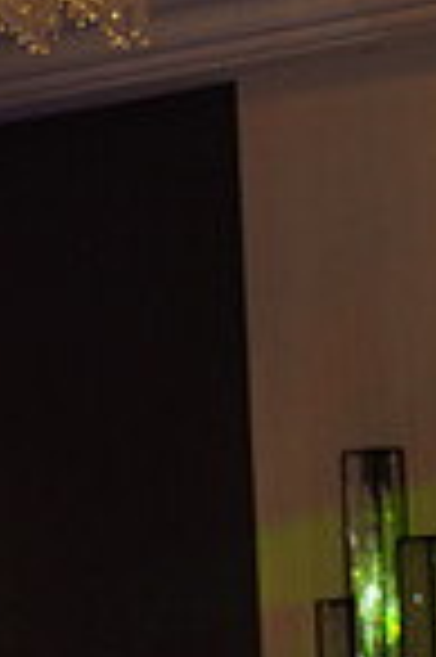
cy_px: 1035
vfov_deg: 4.9
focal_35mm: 418
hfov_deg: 3.3
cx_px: -70
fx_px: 7611
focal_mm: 105
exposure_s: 1/160
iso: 1600
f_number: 5
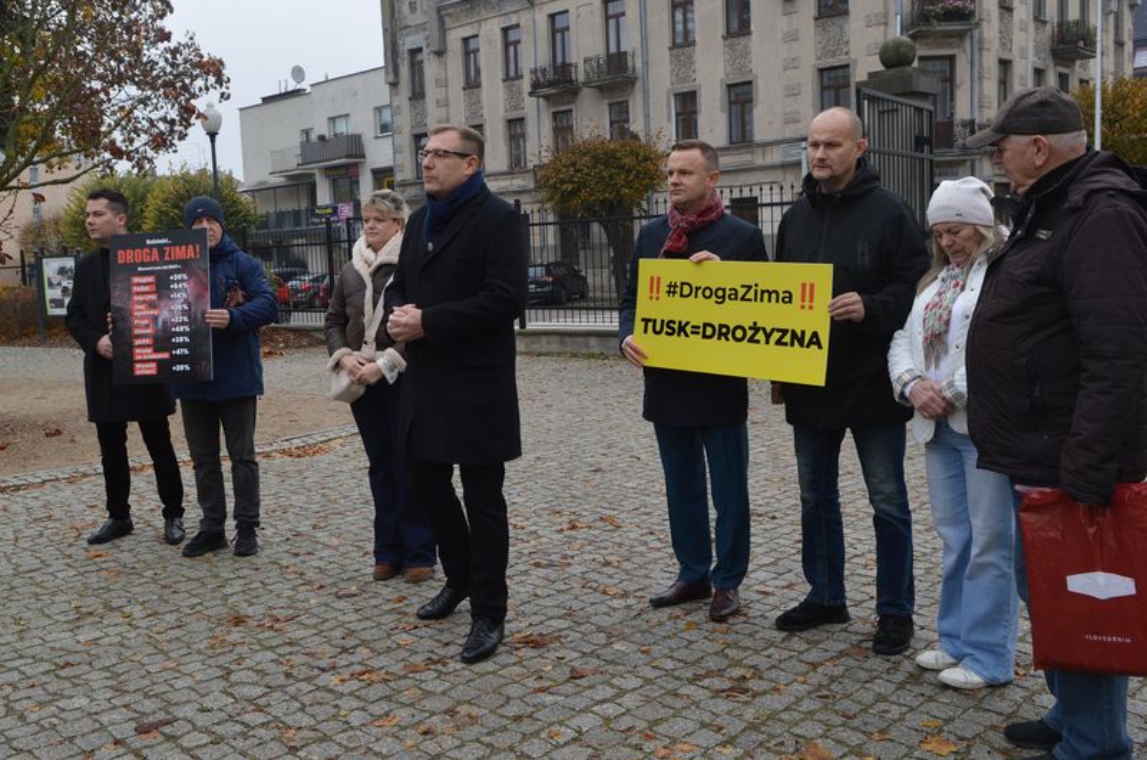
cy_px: 380
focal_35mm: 28
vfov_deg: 45.5
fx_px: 906
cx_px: 574
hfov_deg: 64.7
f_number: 5.6
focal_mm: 19
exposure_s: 1/125
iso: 250
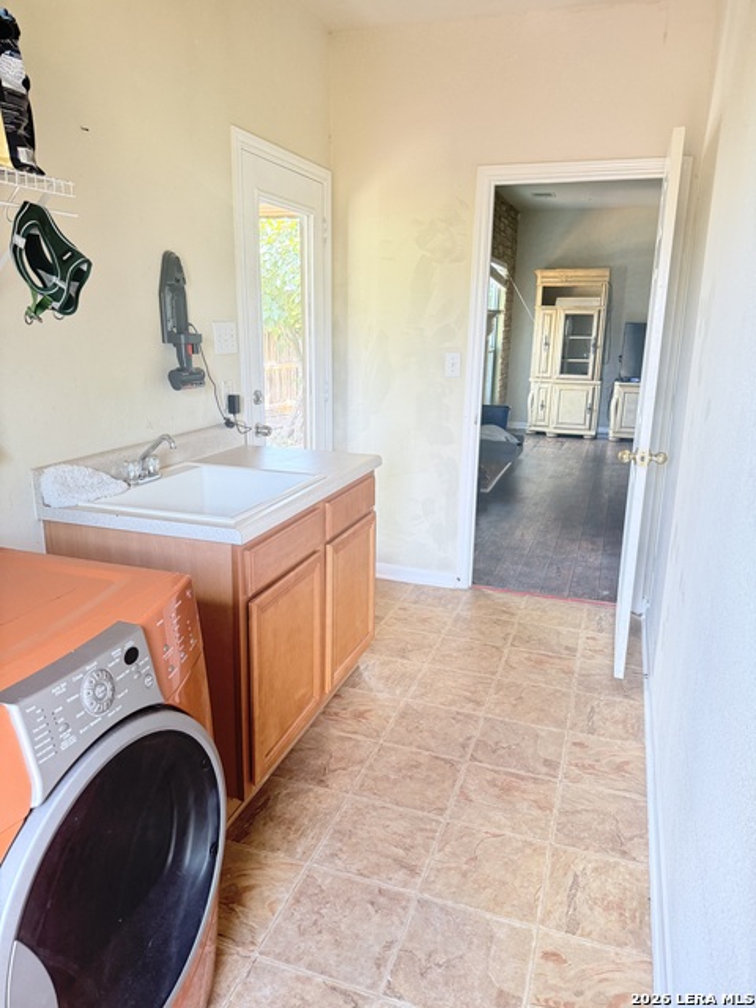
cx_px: 378
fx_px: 699
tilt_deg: -13.4
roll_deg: -1.4
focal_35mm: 24
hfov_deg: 56.8
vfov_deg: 71.6
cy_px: 504
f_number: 1.78
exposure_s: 1/60
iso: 250
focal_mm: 6.76
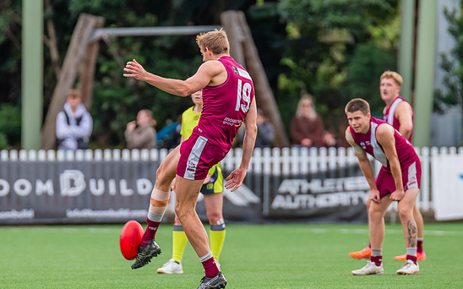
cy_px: 156
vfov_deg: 2.1
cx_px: 205
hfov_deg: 3.3
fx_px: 8060
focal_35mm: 639
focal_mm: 380
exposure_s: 1/1250
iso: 800
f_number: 4.5
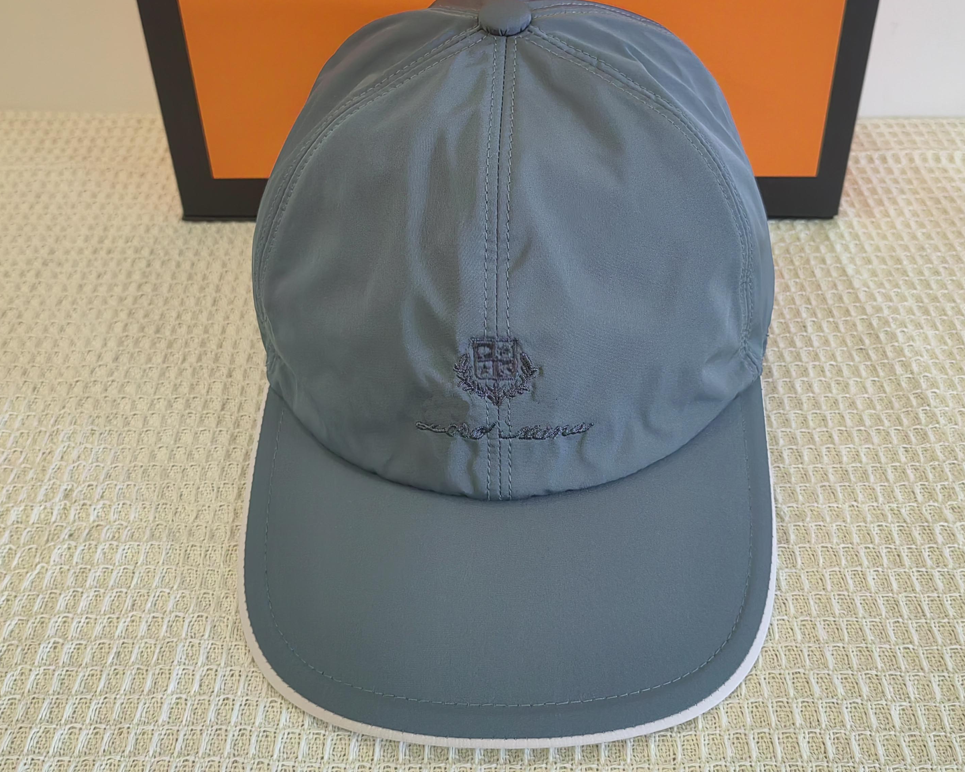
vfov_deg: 38.7
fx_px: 1085
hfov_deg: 47.9
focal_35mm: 38
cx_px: 503
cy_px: 258
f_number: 1.9
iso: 500
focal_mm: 5.52
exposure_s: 1/100
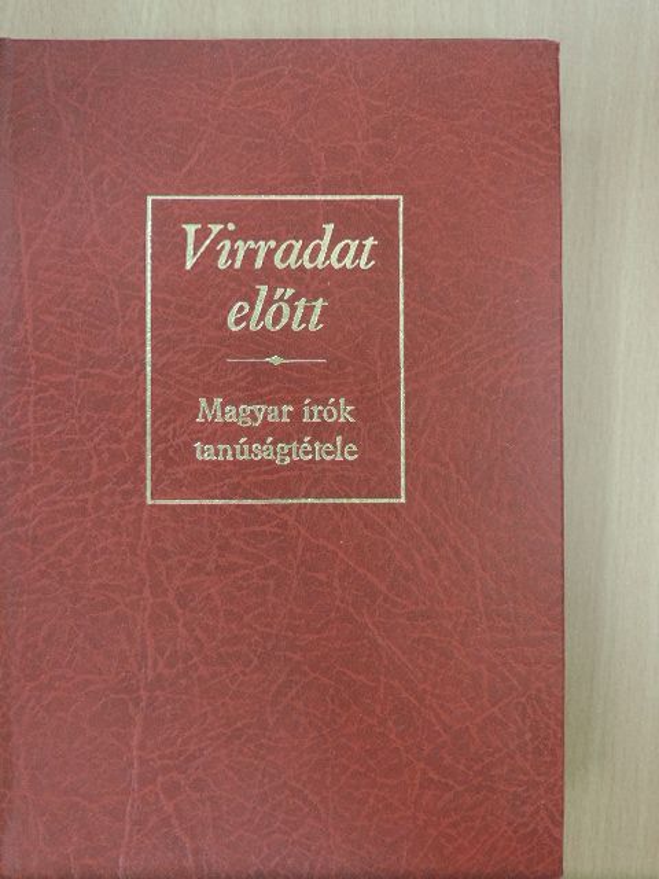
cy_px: 440
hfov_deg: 30.9
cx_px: 330
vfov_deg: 40.4
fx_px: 1193
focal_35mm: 47
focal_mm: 8.3
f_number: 3.5
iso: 400
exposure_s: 1/13
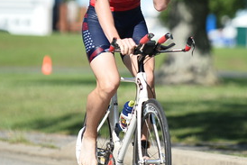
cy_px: 16
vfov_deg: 3.4
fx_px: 2753
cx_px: 149
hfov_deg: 5.1
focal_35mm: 401
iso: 280
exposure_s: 1/3200
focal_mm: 200
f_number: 2.8
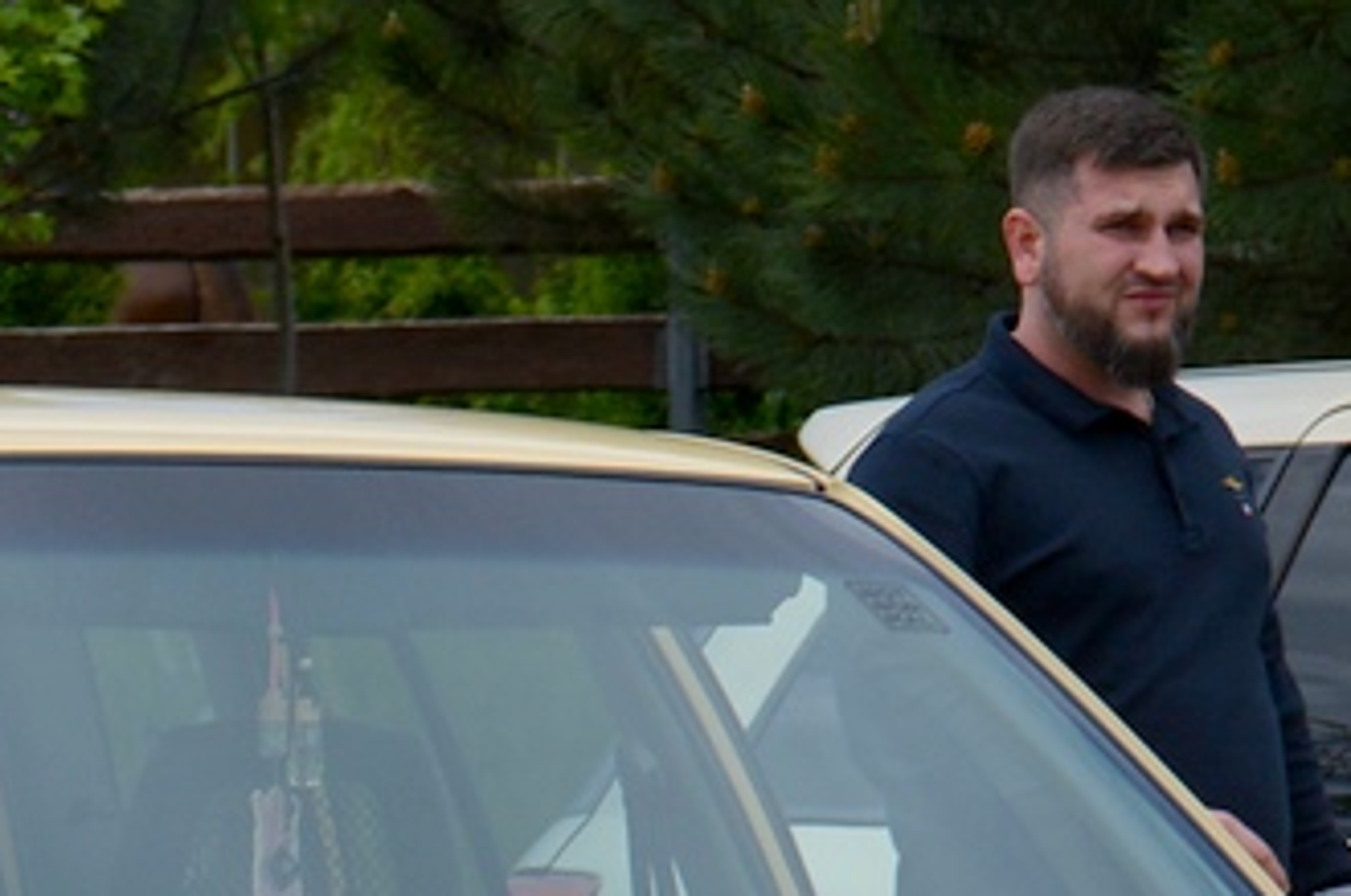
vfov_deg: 4.8
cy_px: 976
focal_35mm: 284
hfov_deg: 7.3
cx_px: 508
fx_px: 10642
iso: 400
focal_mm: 52
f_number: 7.1
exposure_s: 1/1600
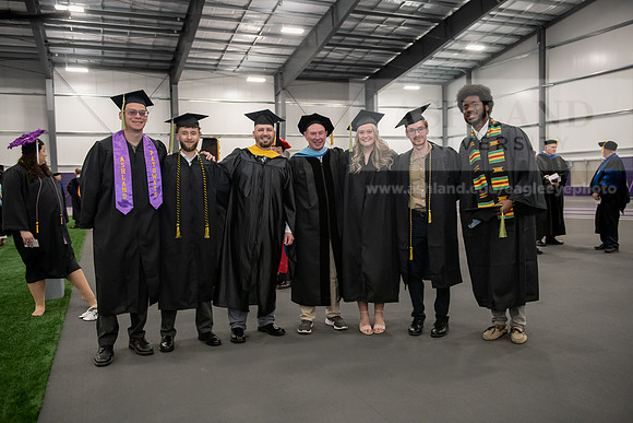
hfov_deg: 60.3
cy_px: 212
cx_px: 316
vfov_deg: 42.3
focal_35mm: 31
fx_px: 545
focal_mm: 31
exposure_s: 1/160
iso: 2500
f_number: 3.5
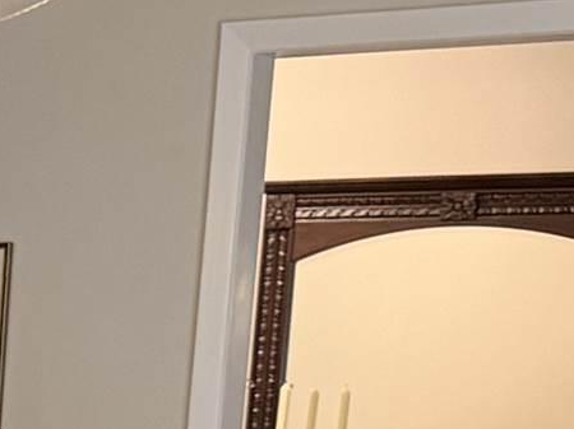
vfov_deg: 8.6
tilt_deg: -9.8
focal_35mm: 164
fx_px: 2718
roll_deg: -0.4
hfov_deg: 10.4
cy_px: 834
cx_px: -815
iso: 320
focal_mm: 6.76
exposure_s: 1/60
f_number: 1.78
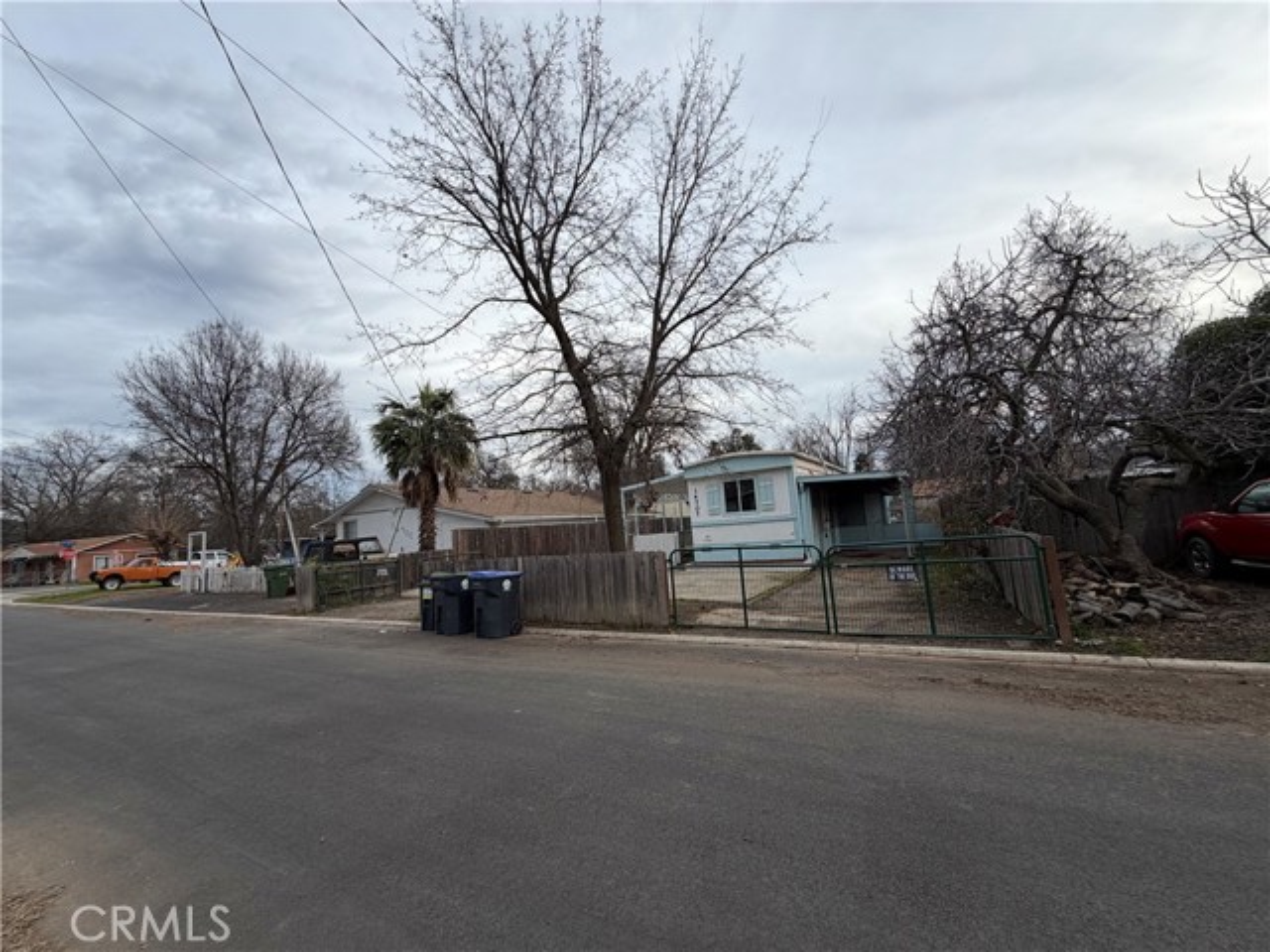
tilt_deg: +6.6
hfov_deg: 102.1
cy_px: 476
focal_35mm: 14
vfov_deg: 85.7
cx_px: 635
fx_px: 514
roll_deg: +4.2
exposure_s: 1/502
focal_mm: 2.22
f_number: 2.2
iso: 40
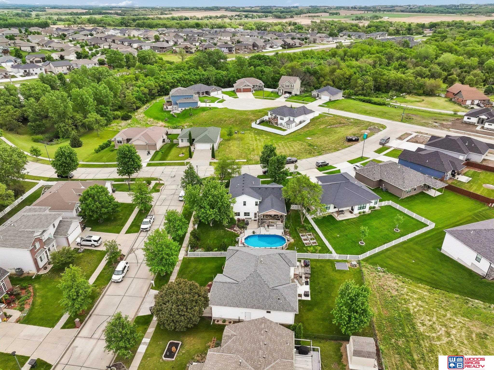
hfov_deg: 71.6
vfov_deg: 56.8
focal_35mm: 24
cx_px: 247
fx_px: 342
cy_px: 185
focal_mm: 12.3
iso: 400
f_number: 5.6
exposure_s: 1/30
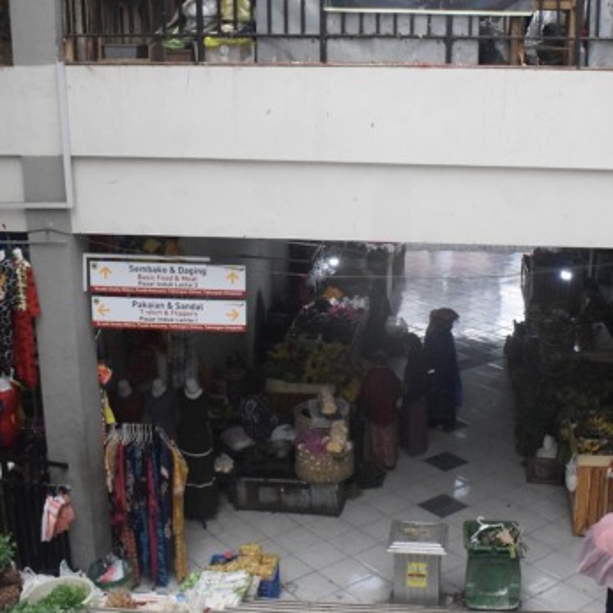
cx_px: 415
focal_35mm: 45
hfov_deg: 37.1
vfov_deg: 37.5
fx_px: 902
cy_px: 286
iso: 6400
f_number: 6.3
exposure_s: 1/800
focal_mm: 18
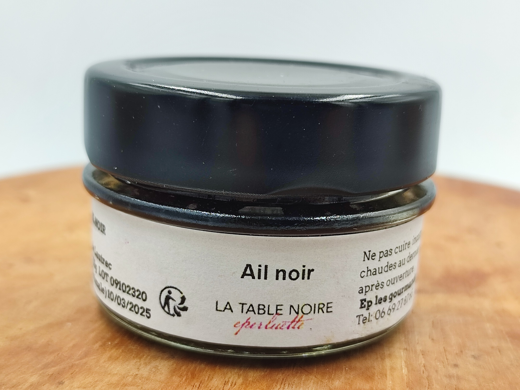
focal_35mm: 24
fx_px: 361
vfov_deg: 56.8
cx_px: 260
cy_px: 195
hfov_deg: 71.6
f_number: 1.89
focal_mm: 5.89
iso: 80
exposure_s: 1/100
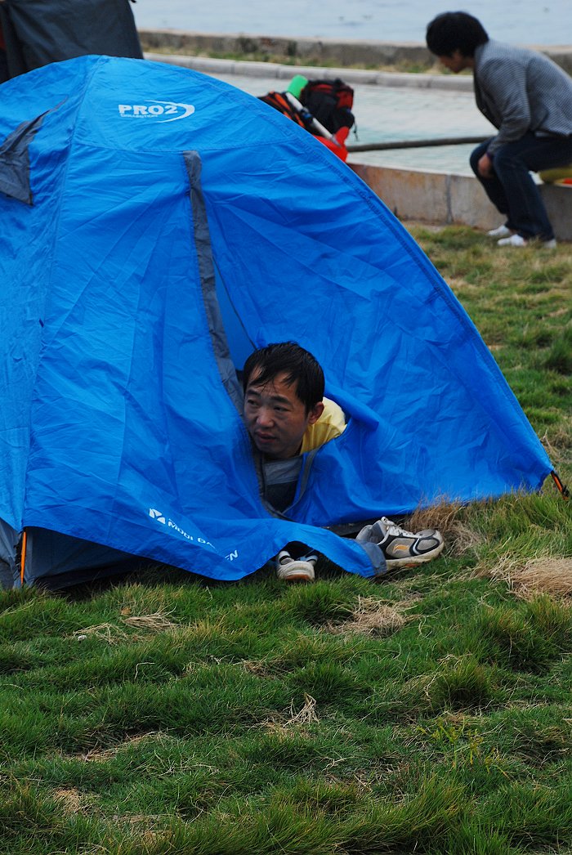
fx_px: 2496
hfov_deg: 13.1
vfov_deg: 19.4
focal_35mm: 105
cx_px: 286
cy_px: 428
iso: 100
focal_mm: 70
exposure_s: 1/80
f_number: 7.1
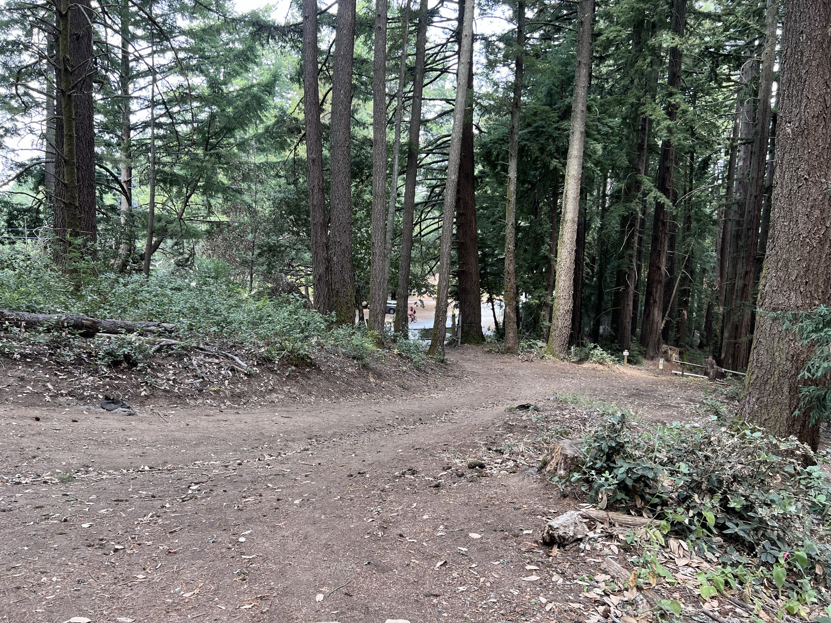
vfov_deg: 53.1
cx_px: 416
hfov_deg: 67.3
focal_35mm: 26
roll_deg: -1.8
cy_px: 312
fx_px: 624
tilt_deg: -6.1
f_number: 1.5
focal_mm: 5.7
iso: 64
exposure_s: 1/144
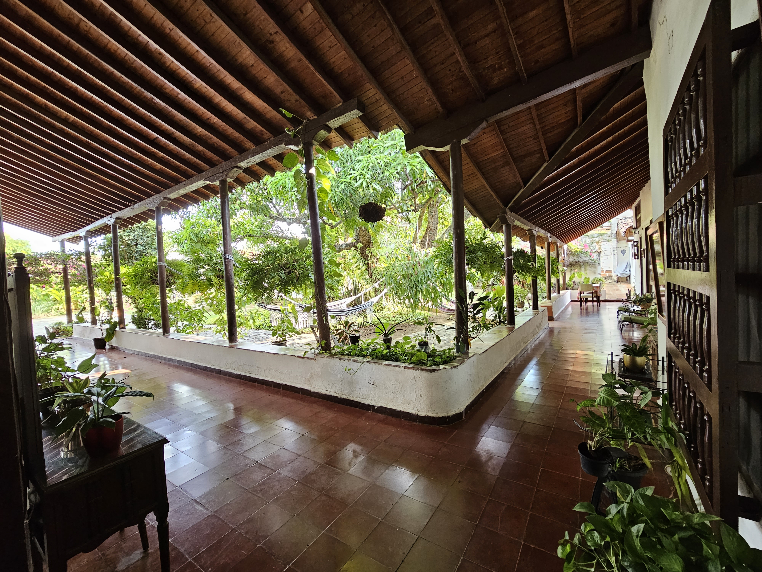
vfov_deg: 89.9
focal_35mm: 13
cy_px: 286
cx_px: 381
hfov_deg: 106.2
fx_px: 286
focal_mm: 2.2
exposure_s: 1/60
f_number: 2.2
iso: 200
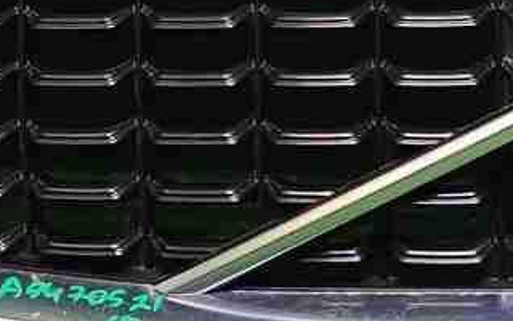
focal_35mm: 124
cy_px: 48
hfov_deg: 16.2
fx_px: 1734
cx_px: 617
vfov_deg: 10.5
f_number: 1.8
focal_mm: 5.4
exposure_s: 1/50
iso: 208
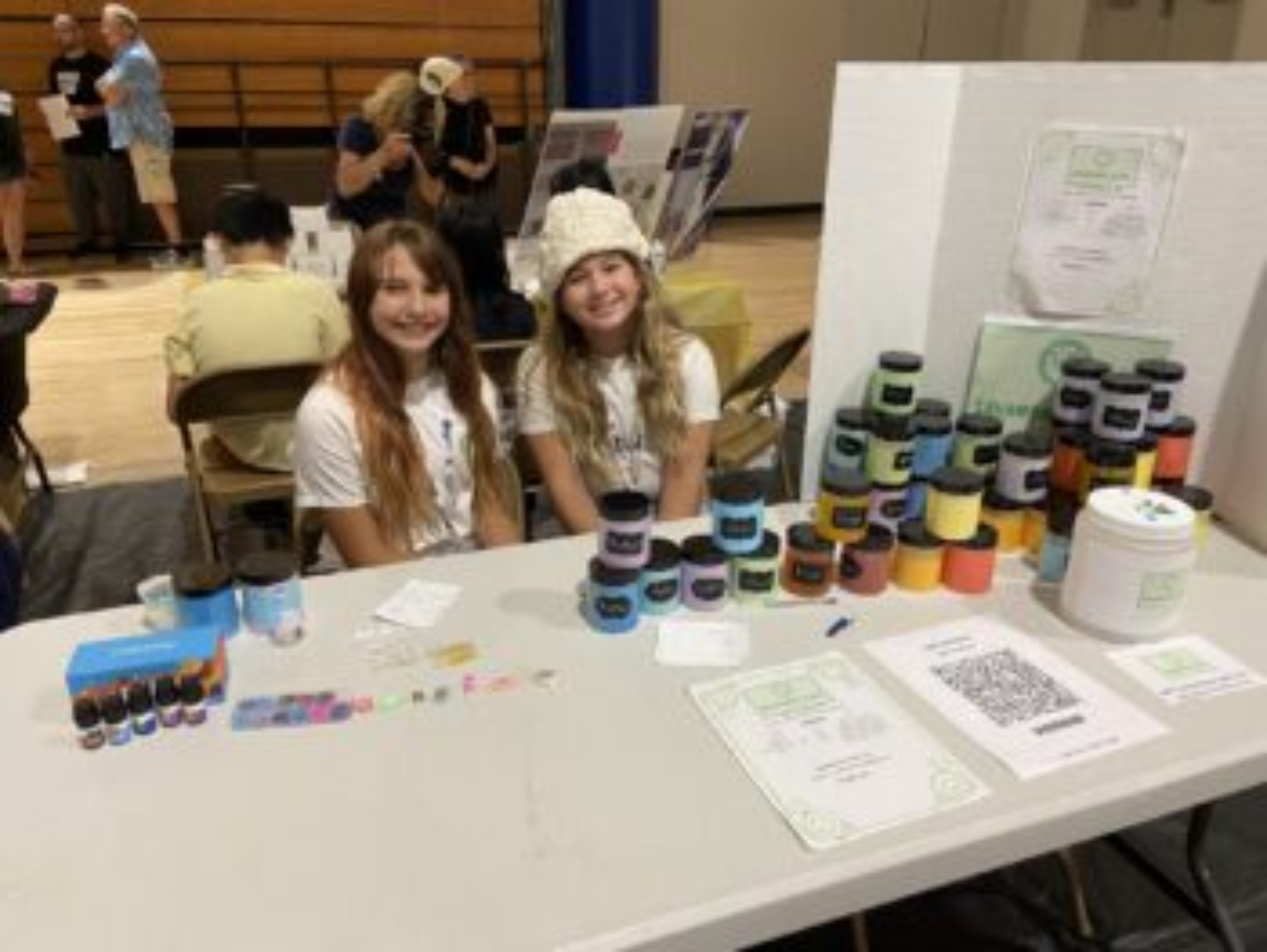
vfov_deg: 53.1
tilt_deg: -23.3
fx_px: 952
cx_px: 634
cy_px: 476
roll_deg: +0.3
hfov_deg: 67.3
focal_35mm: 26
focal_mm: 4.25
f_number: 1.8
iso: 200
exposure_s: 1/60
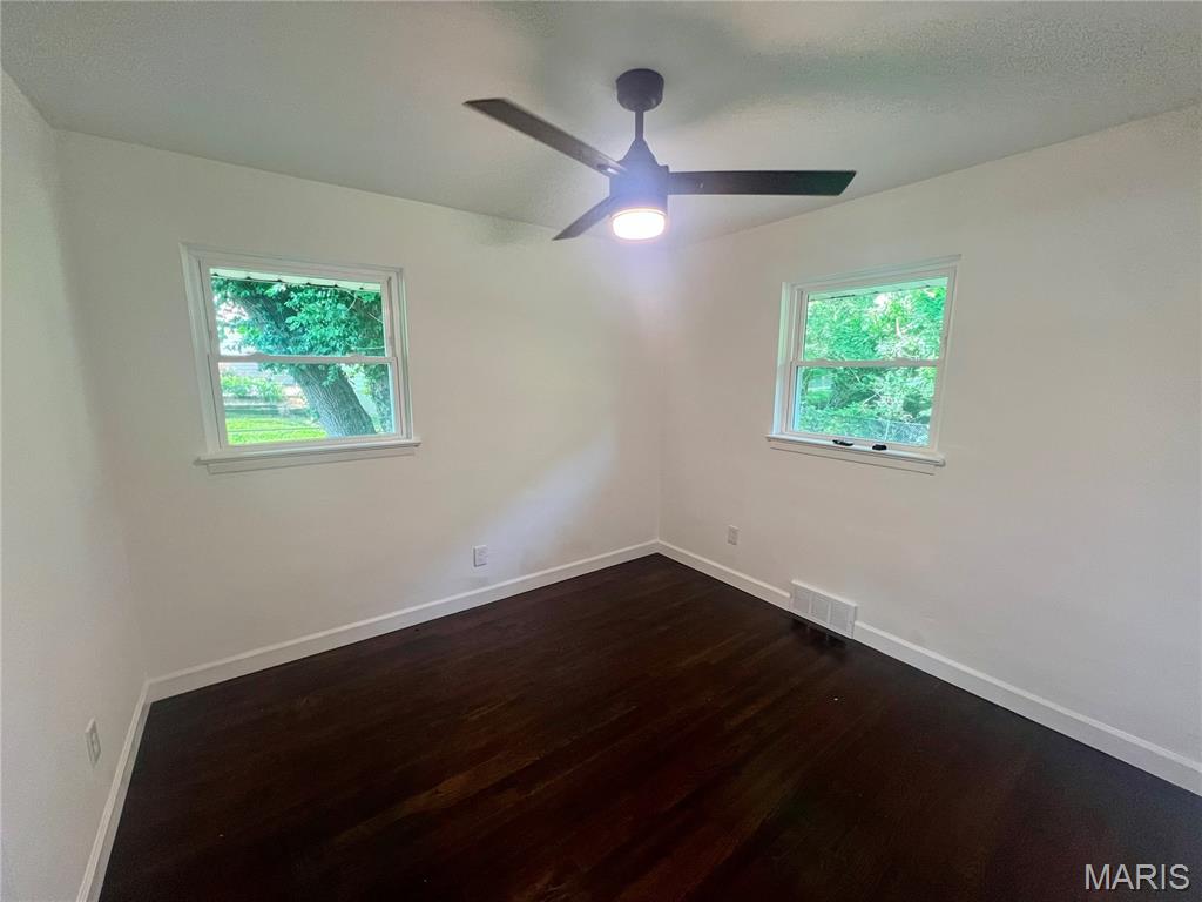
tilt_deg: -10.1
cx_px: 601
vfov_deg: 89.9
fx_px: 451
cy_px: 451
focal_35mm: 13
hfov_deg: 106.2
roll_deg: -0.2
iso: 250
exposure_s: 1/120
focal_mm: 1.57
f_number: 1.8
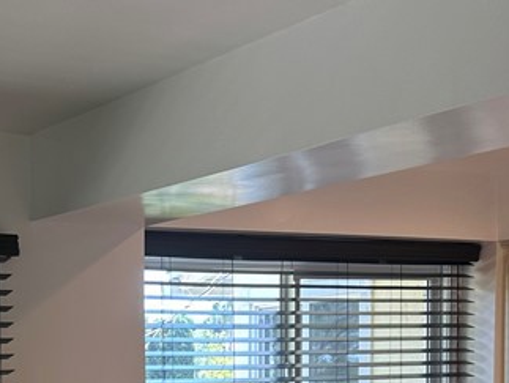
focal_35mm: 76
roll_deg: +0.8
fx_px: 1119
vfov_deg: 18.5
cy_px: 441
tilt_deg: -3.8
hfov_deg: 24.8
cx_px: 36
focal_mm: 6.86
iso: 80
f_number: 1.78
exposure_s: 1/120
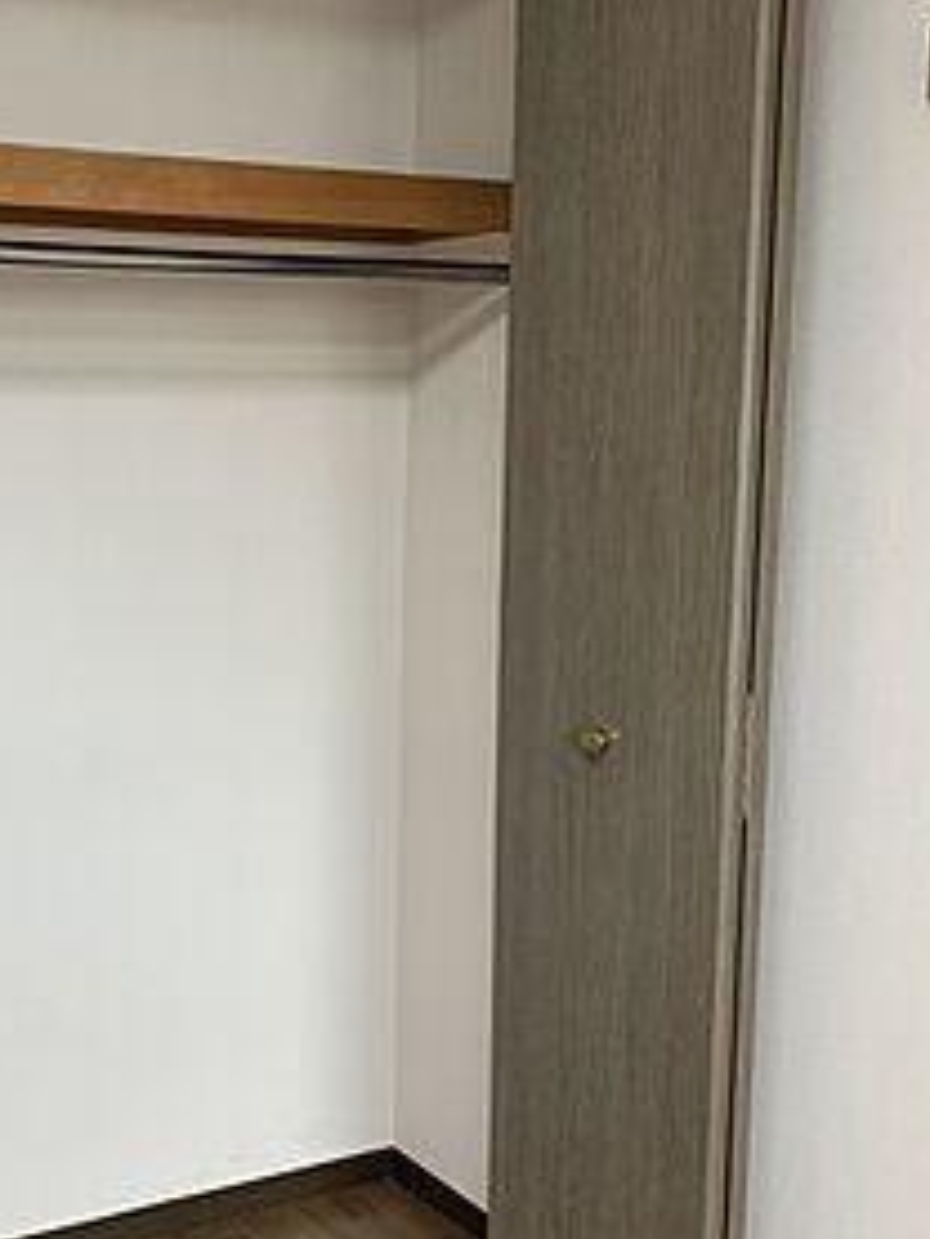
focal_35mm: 45
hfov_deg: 31.5
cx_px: 210
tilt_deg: -7.5
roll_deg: +1.1
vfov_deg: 42.1
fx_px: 1611
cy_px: 640
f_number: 1.8
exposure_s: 1/60
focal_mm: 4.25
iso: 100
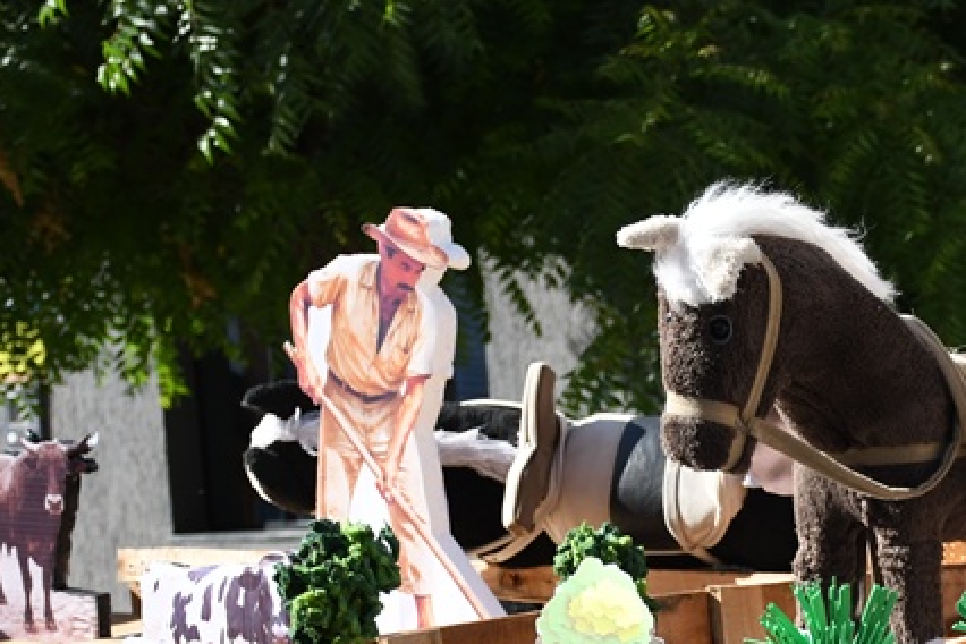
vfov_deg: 10.0
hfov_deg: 14.6
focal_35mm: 137
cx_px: 1043
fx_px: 3676
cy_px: 584
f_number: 5
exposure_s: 1/4000
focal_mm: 38
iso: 1000
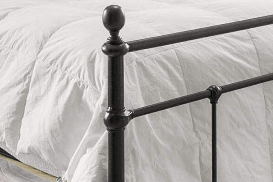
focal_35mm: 124
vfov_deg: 10.6
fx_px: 940
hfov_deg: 16.5
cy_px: -104
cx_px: 139
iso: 100
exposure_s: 1/1.25
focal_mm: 16
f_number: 8
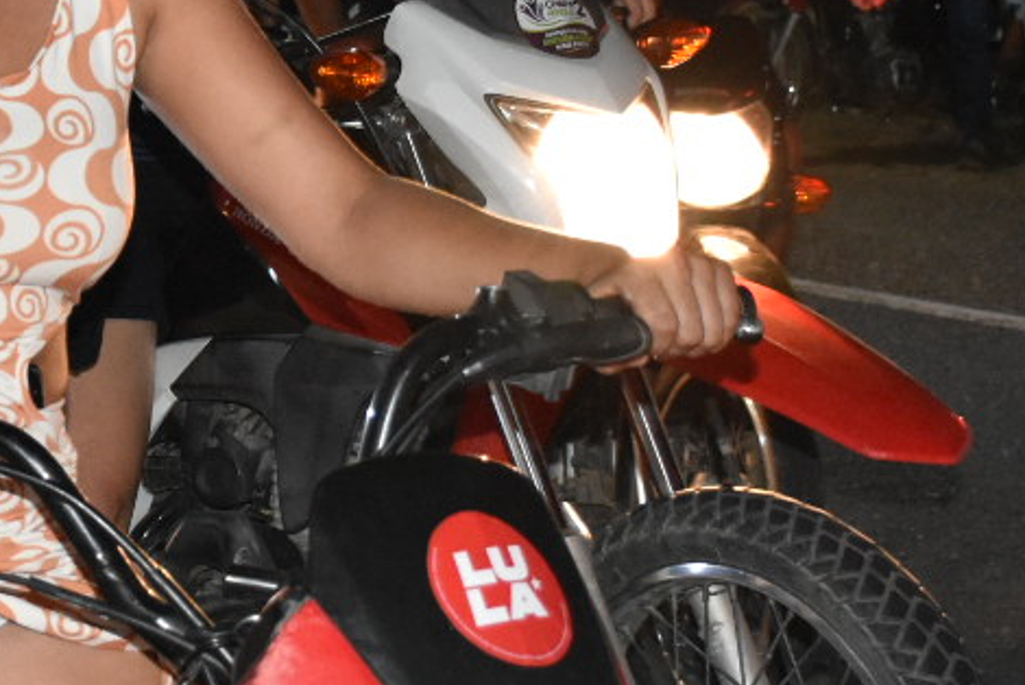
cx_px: 98
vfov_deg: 11.1
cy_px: 190
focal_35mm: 124
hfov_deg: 16.3
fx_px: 3533
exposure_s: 1/100
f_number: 3.8
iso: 3200
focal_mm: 24
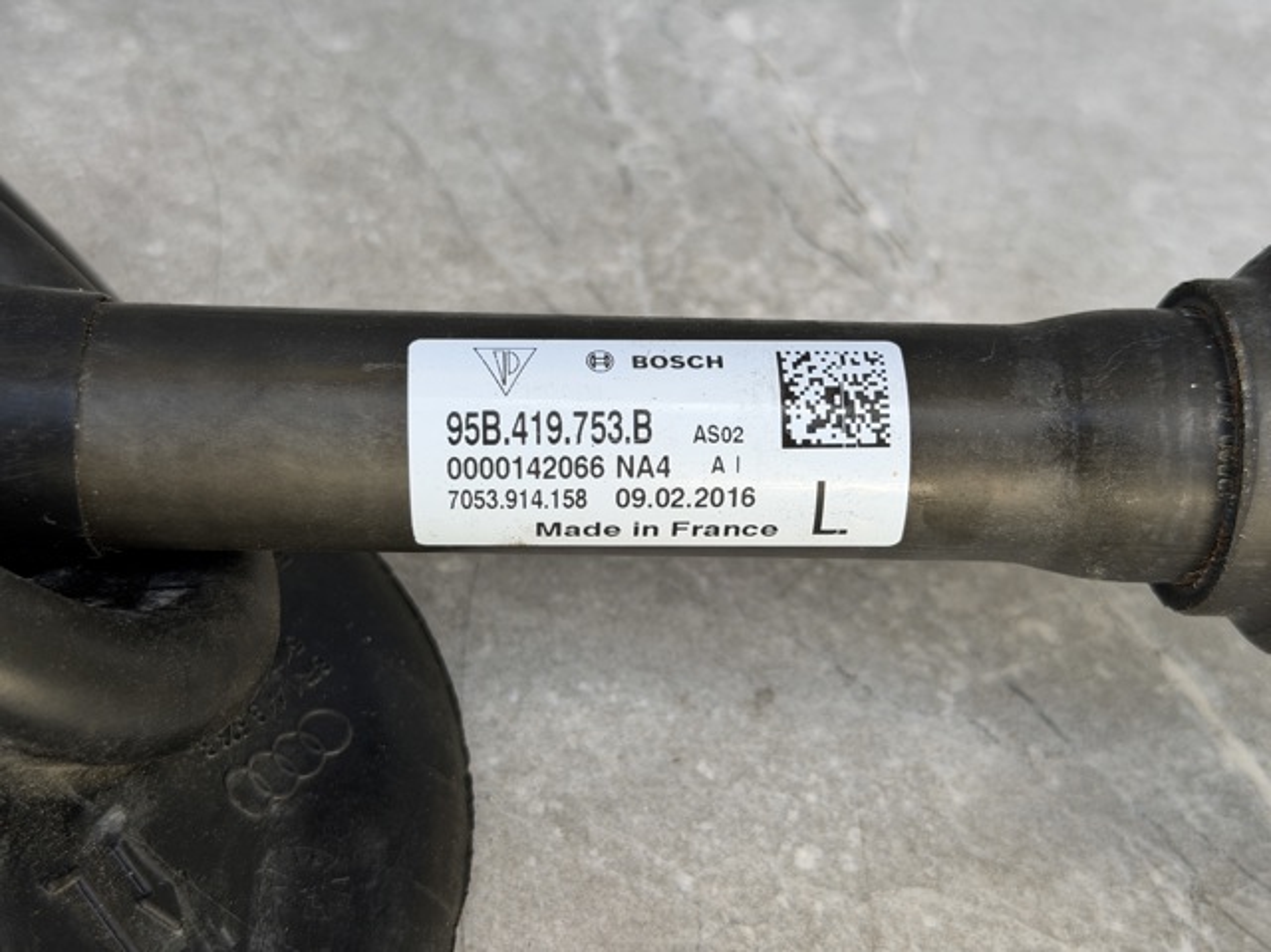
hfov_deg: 39.7
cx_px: 636
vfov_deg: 30.2
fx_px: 1761
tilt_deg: -45.8
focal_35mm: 48
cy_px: 476
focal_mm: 6.76
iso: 64
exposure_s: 1/466
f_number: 1.78
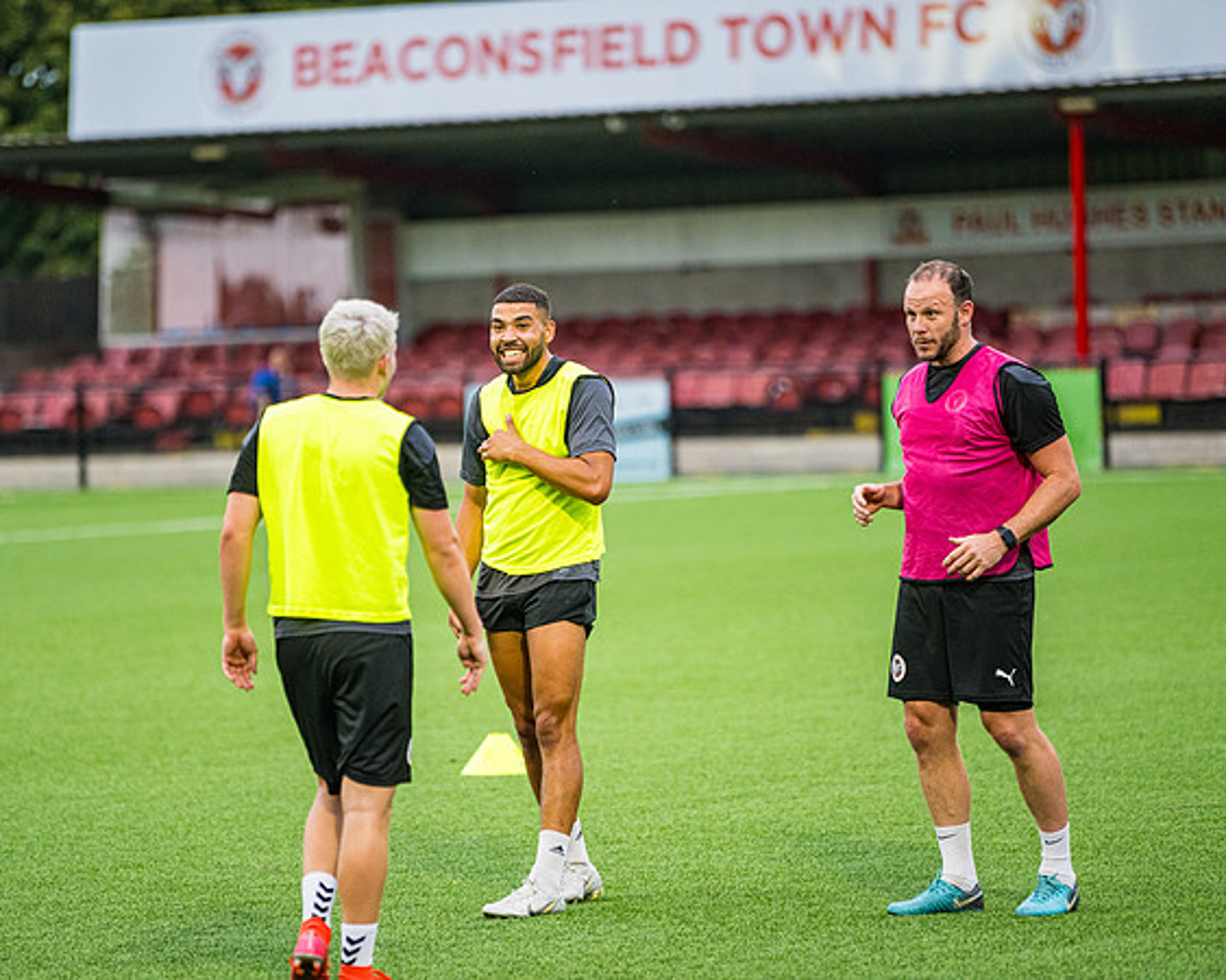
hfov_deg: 9.3
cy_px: 490
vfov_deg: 7.4
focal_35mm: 208
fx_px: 7557
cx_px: 528
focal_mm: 185
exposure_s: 1/500
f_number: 2.8
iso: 1600
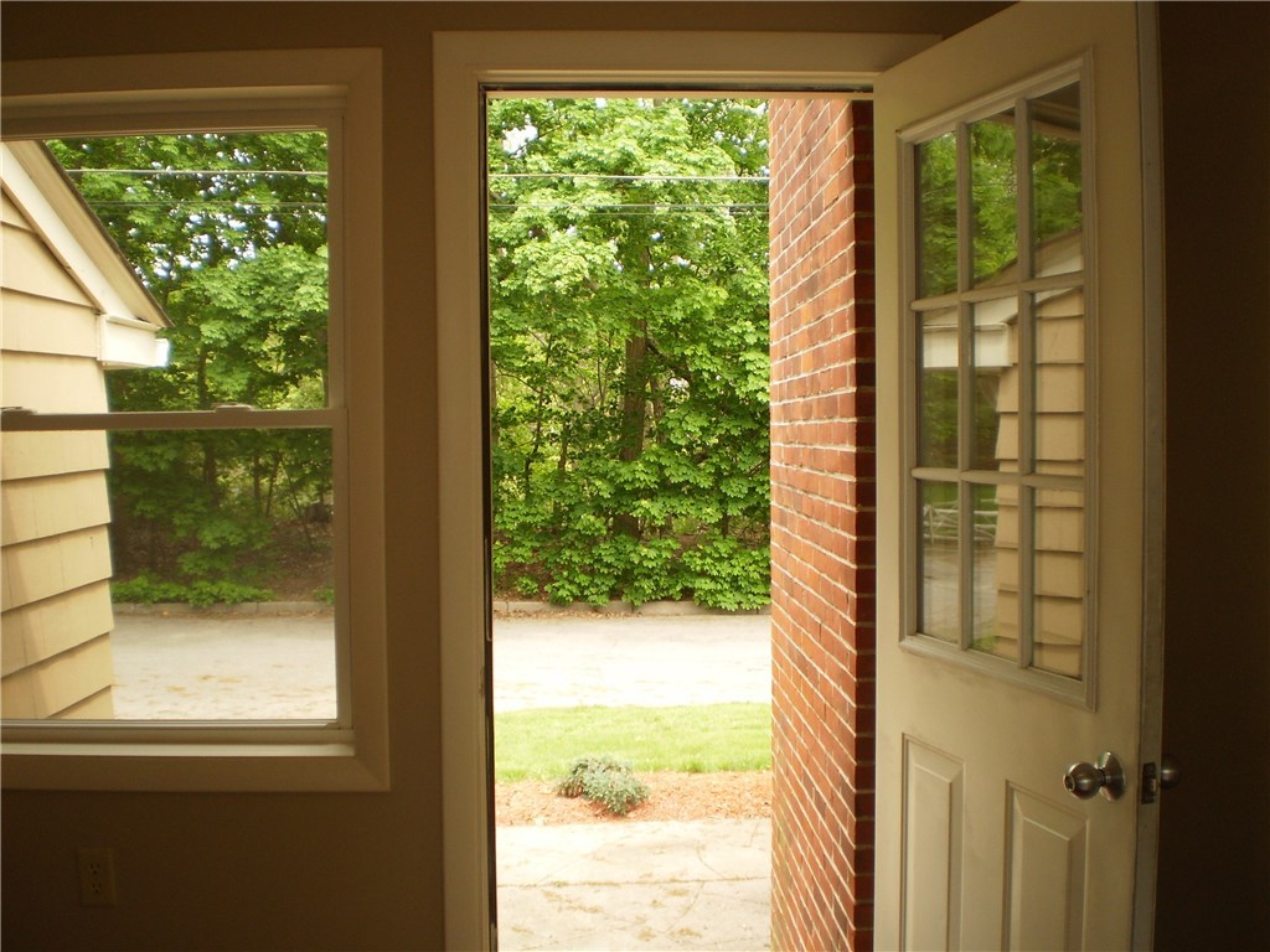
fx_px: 1321
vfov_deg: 39.7
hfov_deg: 51.4
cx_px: 635
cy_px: 476
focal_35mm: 36
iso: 64
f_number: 3.1
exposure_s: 1/80
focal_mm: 6.3
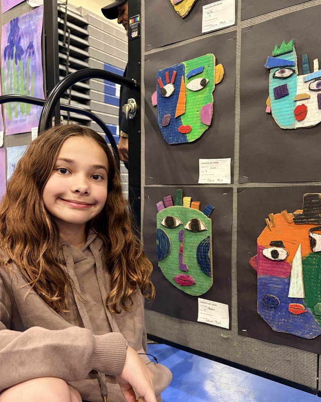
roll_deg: +0.5
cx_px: 174
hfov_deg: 48.5
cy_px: 218
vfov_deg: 58.7
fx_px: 356
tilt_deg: -6.0
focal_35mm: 30
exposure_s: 1/60
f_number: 1.6
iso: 250
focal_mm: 5.96
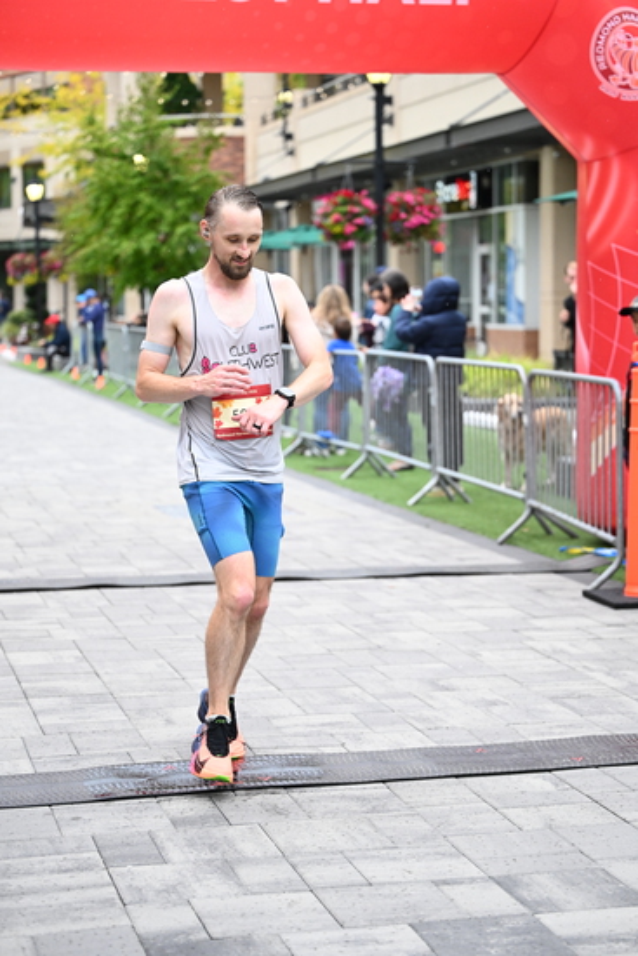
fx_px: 1860
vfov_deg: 28.8
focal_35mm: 70
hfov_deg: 19.5
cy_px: 478
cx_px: 319
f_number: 2.8
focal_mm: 70
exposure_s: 1/1250
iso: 1600
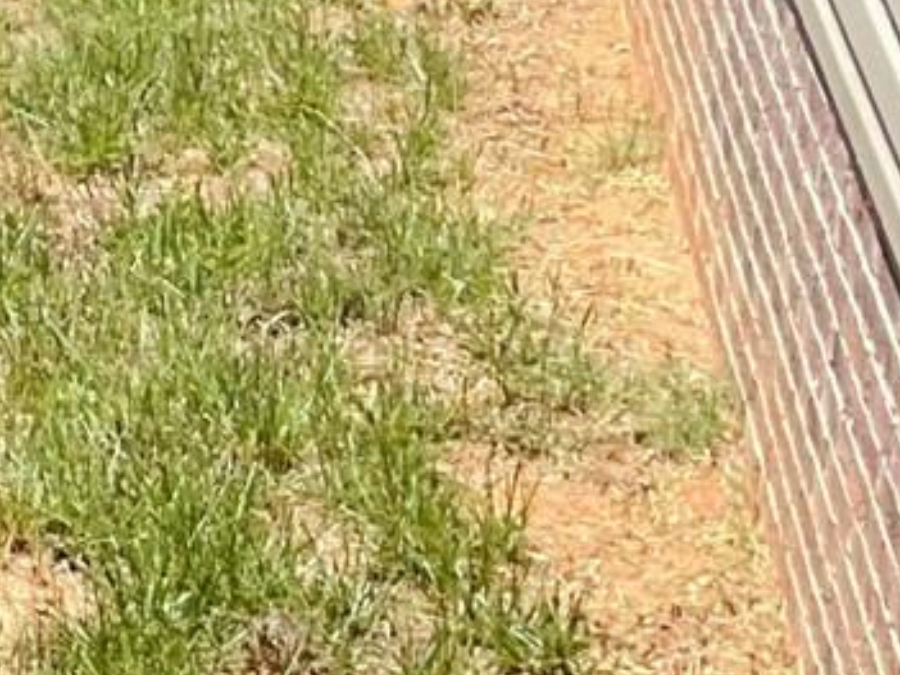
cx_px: -1523
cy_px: -771
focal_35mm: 169
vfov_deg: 8.3
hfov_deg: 9.8
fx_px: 4392
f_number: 1.8
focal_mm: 3
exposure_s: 1/524
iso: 16
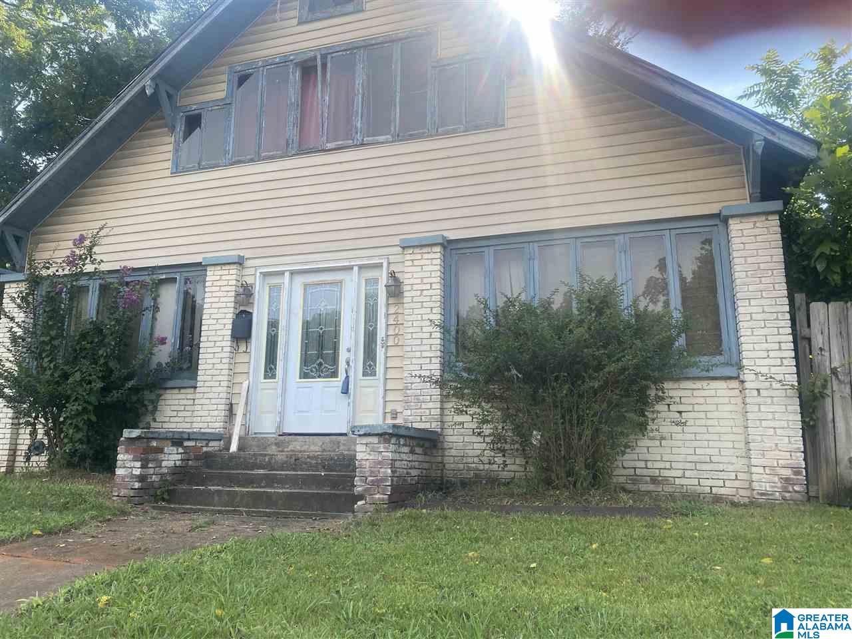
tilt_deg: +11.9
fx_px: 640
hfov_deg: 67.3
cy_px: 320
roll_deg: +0.2
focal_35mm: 26
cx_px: 426
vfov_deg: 53.1
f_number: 1.8
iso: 32
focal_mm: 4.25
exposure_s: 1/905
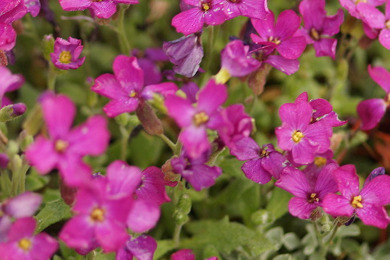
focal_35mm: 267
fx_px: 2892
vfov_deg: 5.1
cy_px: 50
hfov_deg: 7.7
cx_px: 135
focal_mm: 100
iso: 100
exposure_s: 1/250
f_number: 2.8
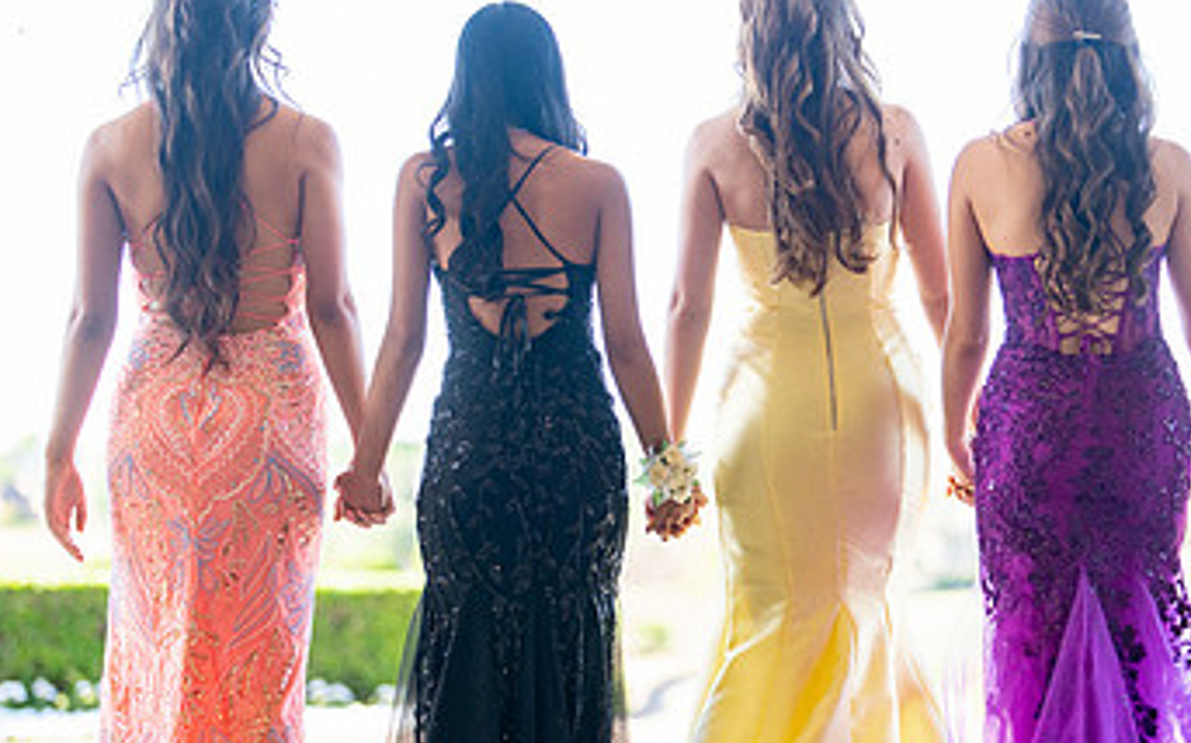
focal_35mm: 94
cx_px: 860
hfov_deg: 21.9
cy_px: 427
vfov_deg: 13.9
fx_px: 3050
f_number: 1.3
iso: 160
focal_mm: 50
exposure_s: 1/640
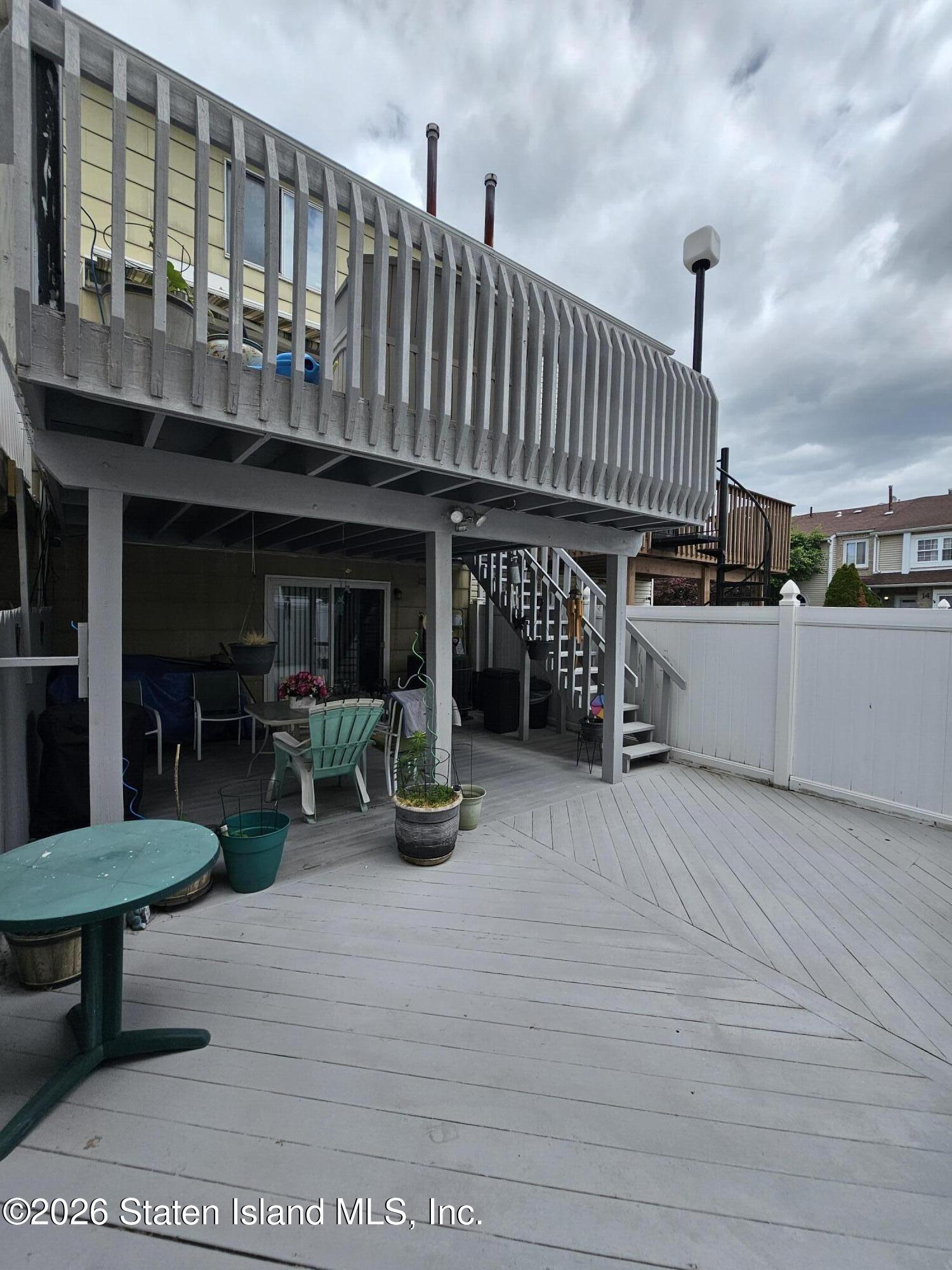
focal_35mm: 13
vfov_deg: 106.2
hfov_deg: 89.9
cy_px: 635
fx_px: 477
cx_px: 476
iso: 50
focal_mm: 2.2
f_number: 2.2
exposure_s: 1/2180
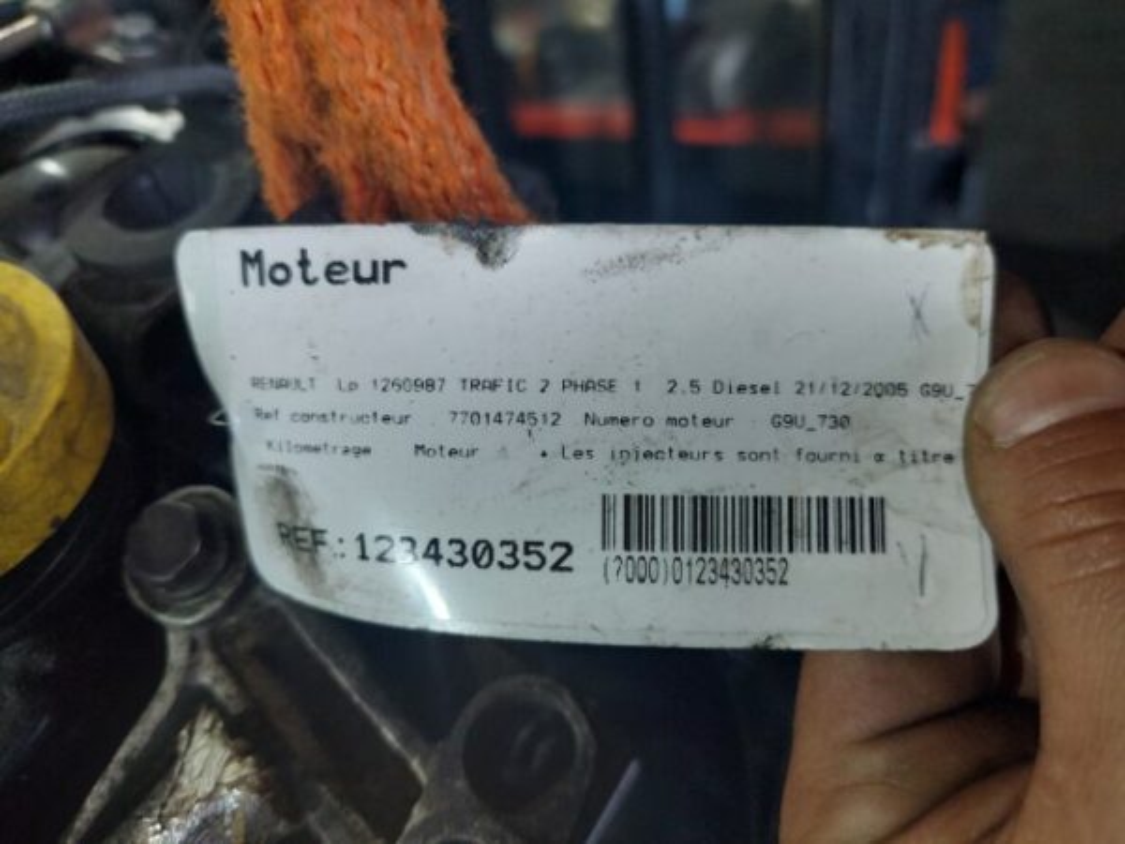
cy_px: 422
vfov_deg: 54.9
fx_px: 812
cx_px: 562
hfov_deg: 69.4
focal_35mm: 25
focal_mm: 5.23
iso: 125
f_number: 1.8
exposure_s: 1/50
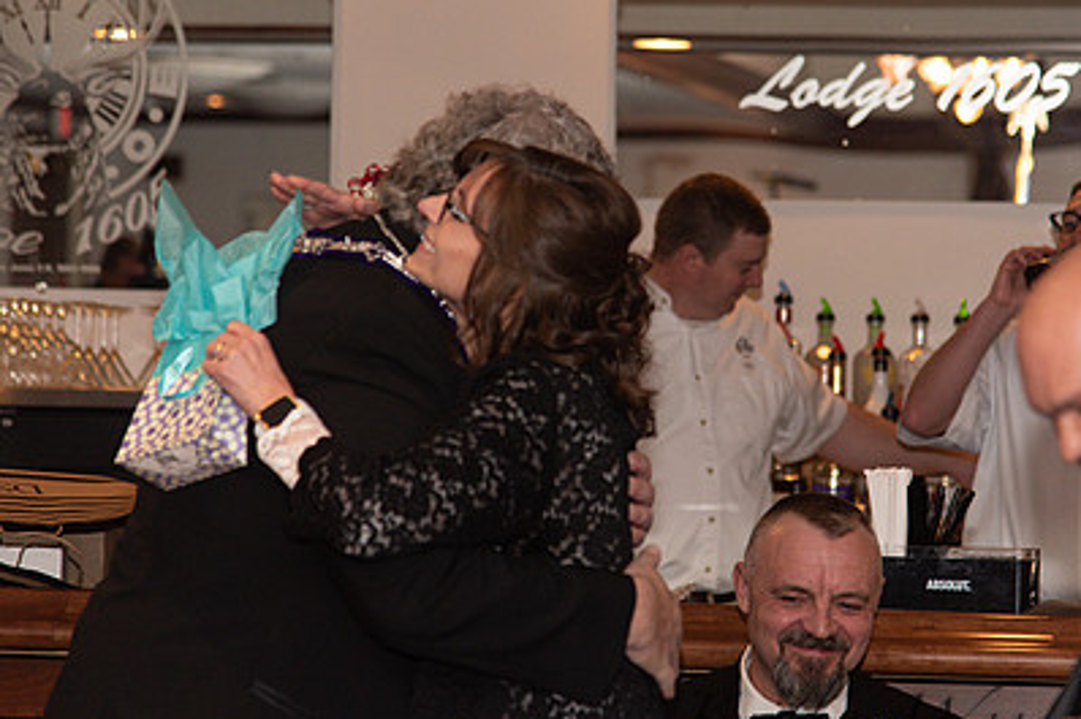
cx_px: 679
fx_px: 5252
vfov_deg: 7.8
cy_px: 300
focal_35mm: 175
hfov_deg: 11.7
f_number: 4
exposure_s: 1/200
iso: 800
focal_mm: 120
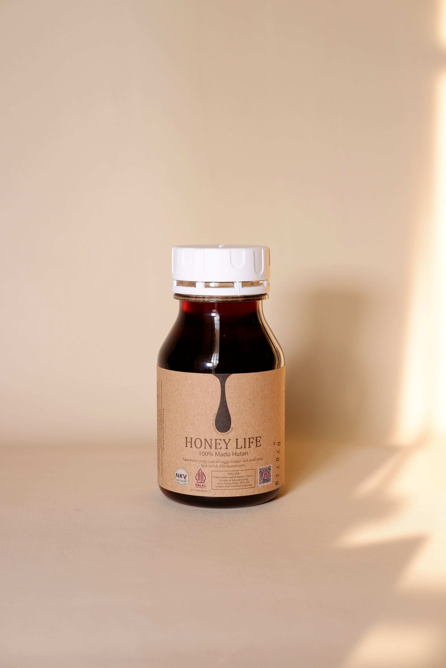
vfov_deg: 37.5
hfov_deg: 25.5
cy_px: 334
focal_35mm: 53
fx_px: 984
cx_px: 223
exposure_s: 1/50
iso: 200
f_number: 5.6
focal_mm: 35
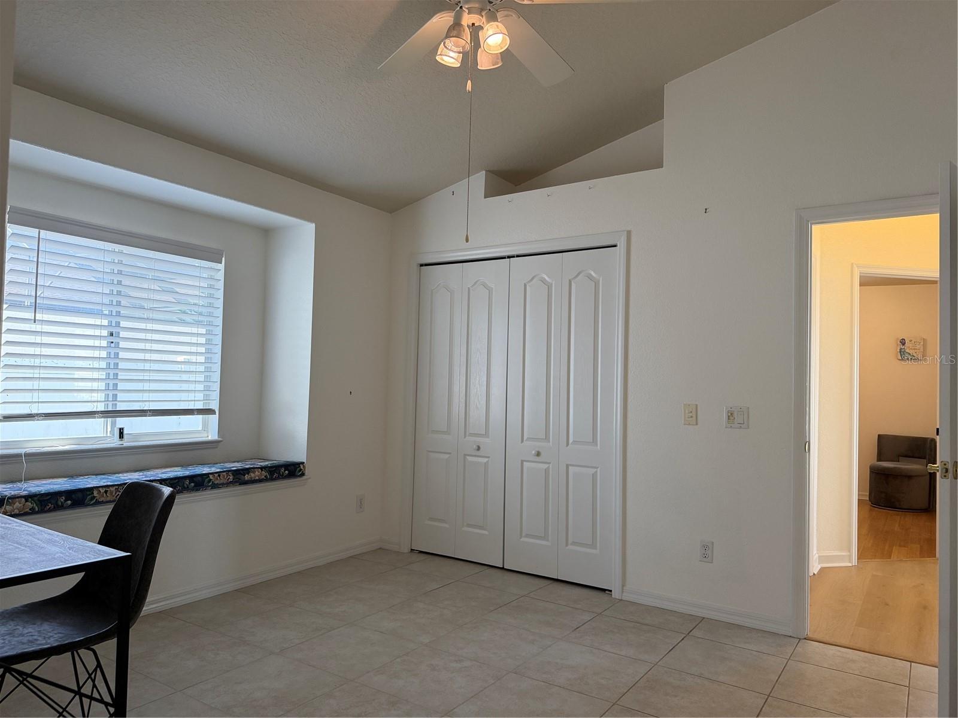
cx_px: 479
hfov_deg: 71.6
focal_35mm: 24
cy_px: 359
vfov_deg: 56.8
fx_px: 664
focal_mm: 6.76
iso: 200
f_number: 1.78
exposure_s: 1/150
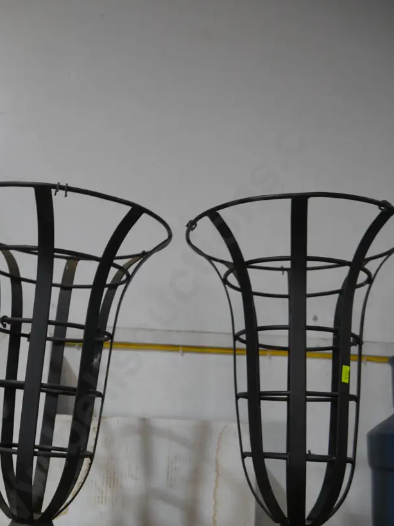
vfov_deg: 52.4
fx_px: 531
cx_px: 167
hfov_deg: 40.6
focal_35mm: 35
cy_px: 306
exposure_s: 1/60
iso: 320
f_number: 3.5
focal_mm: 14
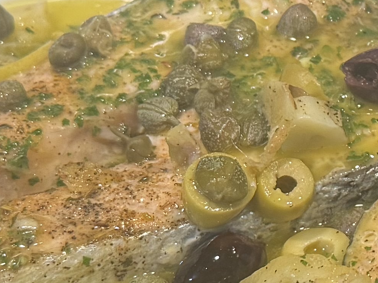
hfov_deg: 13.7
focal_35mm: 138
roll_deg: -4.1
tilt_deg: -41.2
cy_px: 107
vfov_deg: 10.7
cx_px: 510
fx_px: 1507
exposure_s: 1/121
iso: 200
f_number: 1.78
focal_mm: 6.76
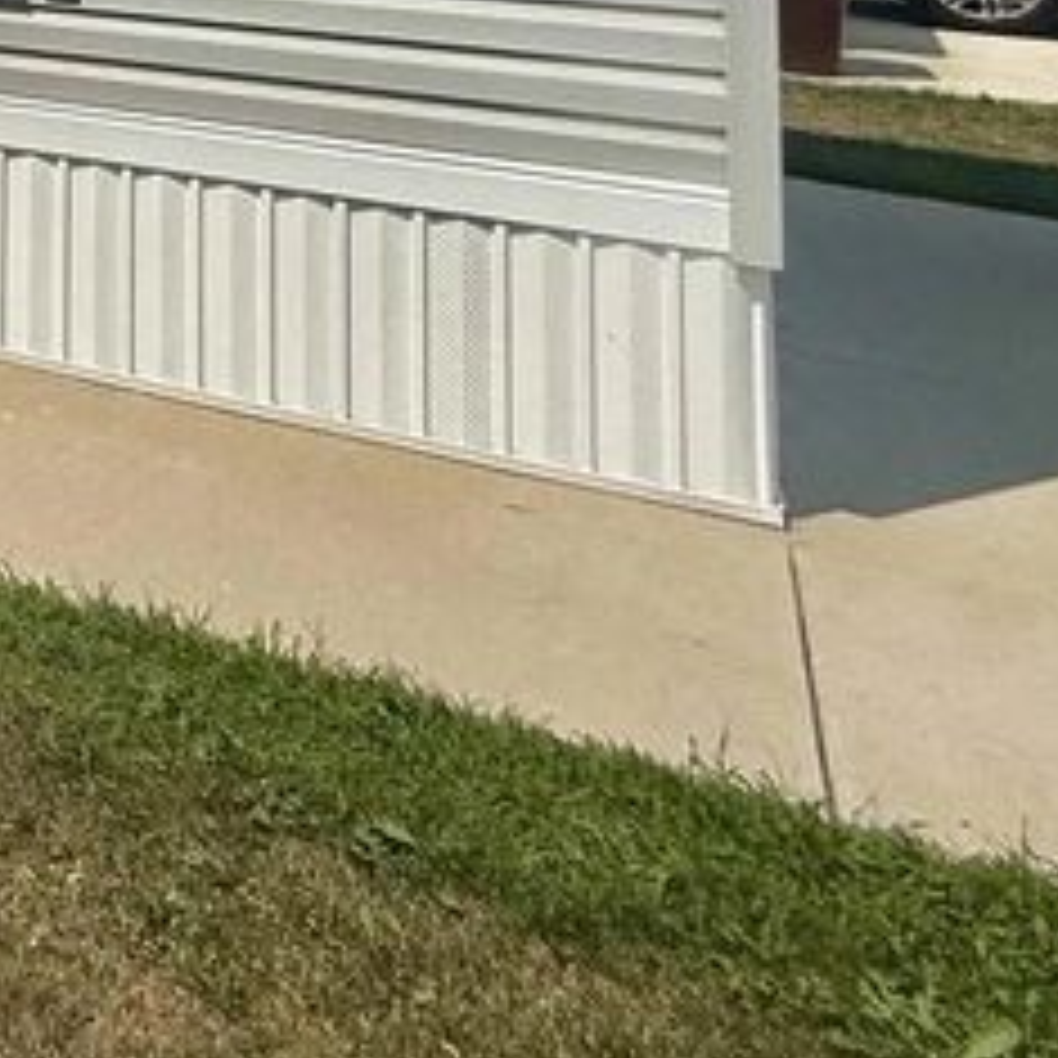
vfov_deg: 26.3
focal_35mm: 54
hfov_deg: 19.8
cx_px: -981
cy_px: -356
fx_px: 1867
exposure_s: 1/6173
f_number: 2.2
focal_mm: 2.22
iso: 50
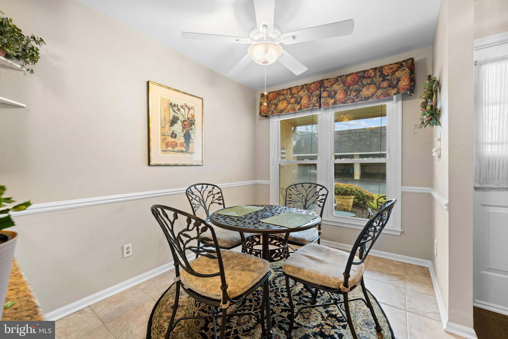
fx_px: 198
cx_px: 254
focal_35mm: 14
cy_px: 170
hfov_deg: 104.3
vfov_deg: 81.2
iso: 400
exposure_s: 1/3
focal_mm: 14
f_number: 8
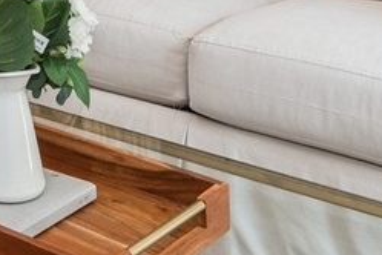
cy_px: -243
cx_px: -122
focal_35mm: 104
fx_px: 1103
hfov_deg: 18.2
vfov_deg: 11.9
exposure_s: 1/25
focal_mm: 16
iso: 320
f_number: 8
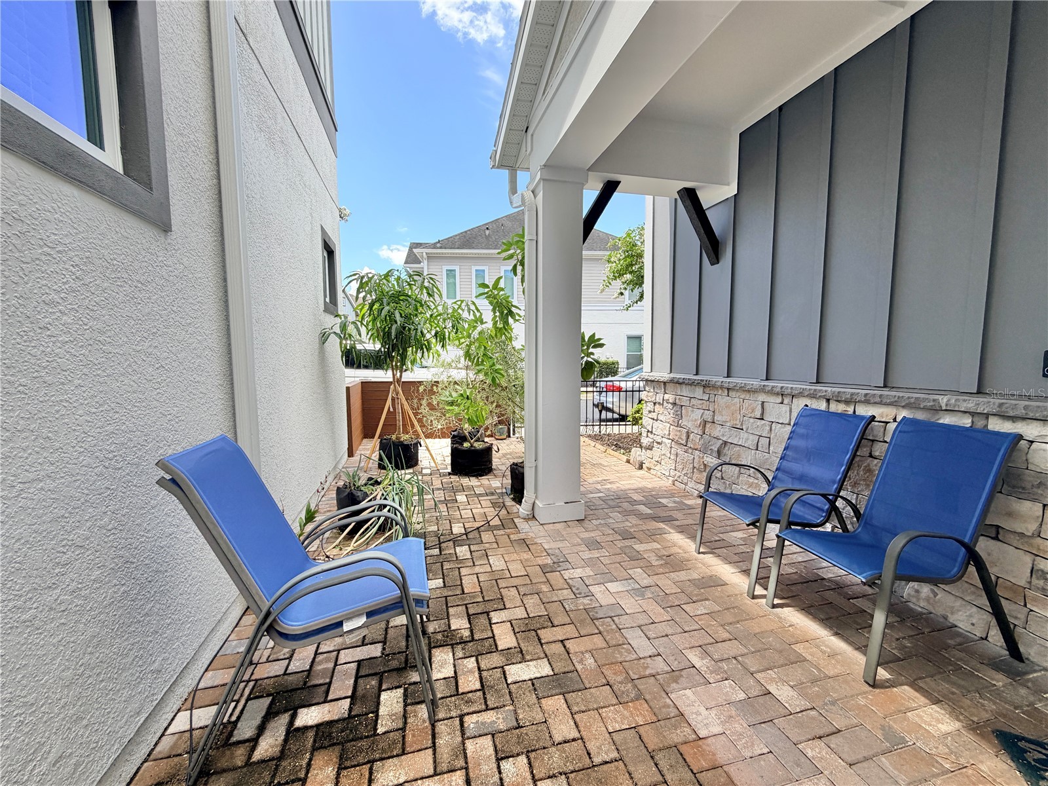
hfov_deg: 102.1
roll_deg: -0.2
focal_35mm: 14
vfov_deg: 85.7
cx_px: 524
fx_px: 424
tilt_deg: -4.4
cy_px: 393
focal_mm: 2.22
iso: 50
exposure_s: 1/502
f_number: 2.2
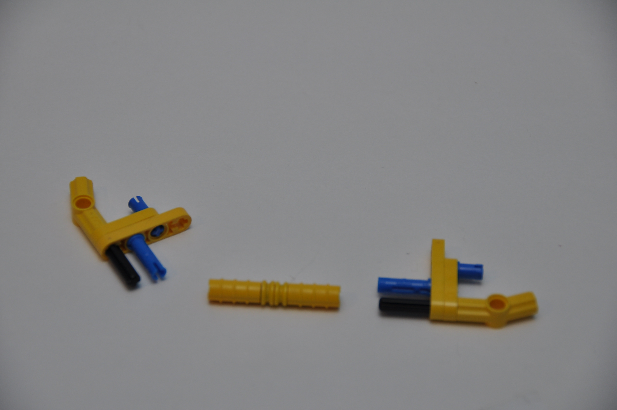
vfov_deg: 9.6
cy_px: 205
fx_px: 2439
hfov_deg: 14.4
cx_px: 308
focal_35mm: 142
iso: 200
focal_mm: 95
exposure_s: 1/60
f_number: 5.3
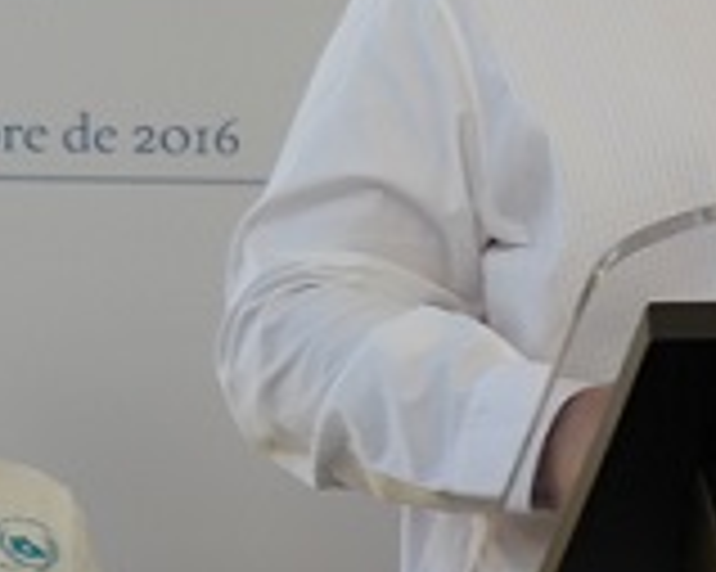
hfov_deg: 6.1
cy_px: 243
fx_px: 6544
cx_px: 1389
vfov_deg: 5.0
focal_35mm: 309
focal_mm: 55
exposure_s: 1/125
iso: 200
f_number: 5.6
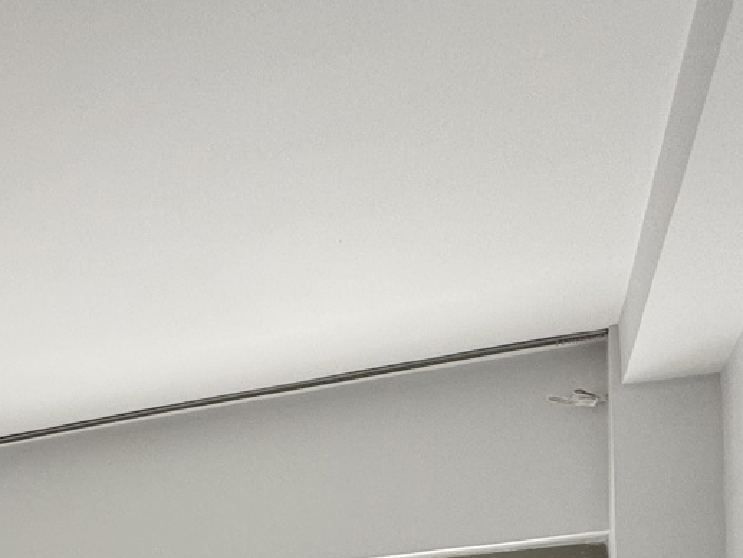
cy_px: 772
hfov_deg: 33.5
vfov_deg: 23.8
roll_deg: +3.2
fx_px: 1116
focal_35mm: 52
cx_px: -10
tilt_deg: -0.5
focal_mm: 2.22
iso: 40
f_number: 2.2
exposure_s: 1/137
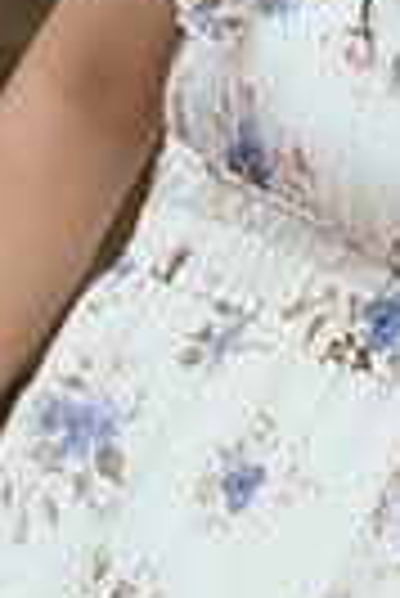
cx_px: 378
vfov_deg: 7.1
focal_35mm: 288
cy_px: 9
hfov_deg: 4.8
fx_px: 4787
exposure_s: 1/250
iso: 250
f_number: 1.8
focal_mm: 85
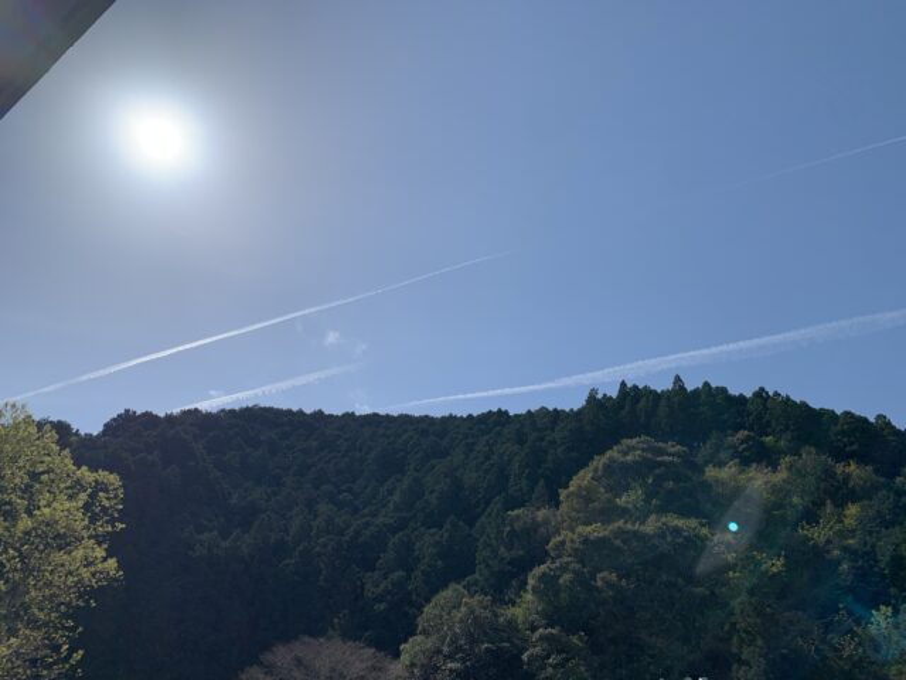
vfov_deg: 53.1
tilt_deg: +39.2
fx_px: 680
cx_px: 453
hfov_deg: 67.3
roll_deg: -7.7
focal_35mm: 26
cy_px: 340
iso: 25
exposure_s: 1/8696
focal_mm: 4.25
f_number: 1.8
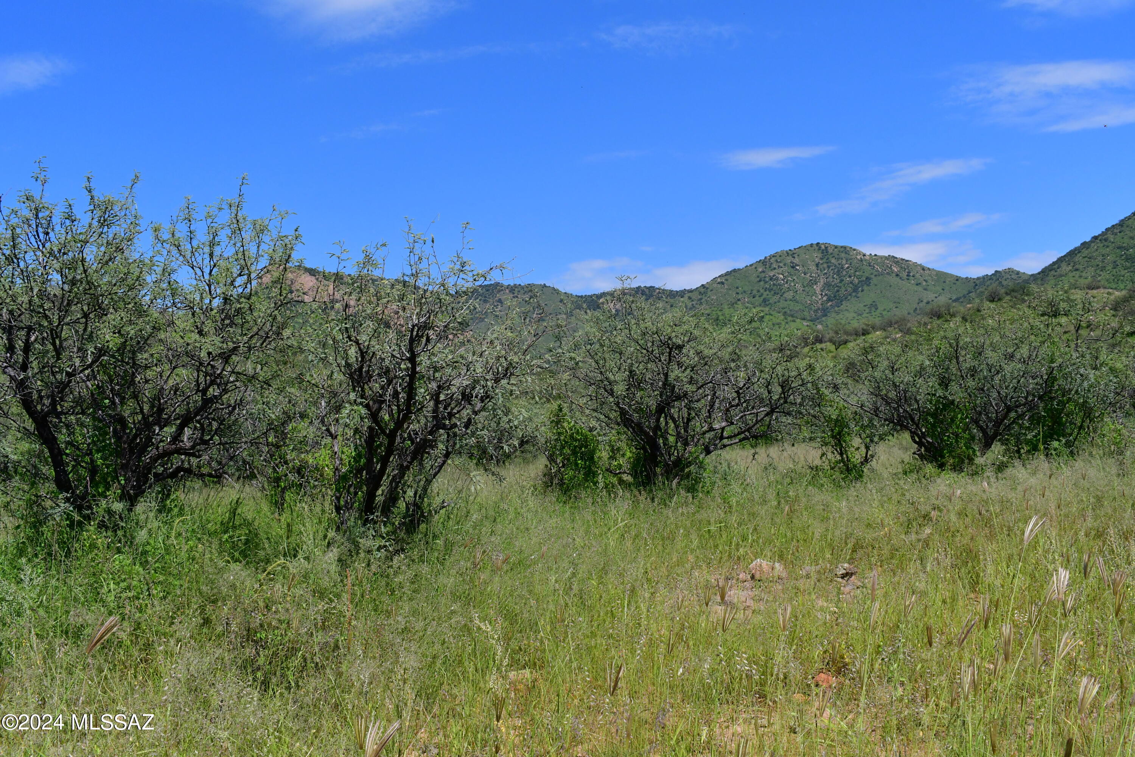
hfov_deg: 53.1
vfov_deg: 36.9
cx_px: 568
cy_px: 378
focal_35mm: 36
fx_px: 1135
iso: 800
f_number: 13
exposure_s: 1/1250
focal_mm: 24
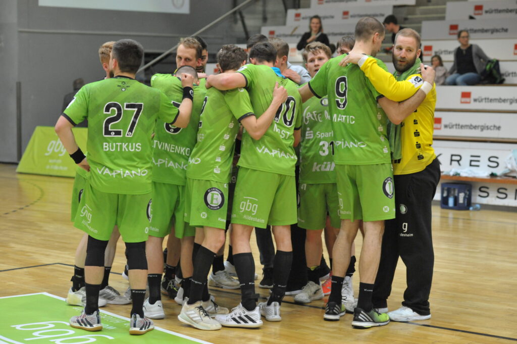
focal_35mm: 85
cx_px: 258
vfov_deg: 16.0
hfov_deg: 23.9
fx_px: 1220
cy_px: 172
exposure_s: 1/500
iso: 3200
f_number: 4
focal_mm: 85
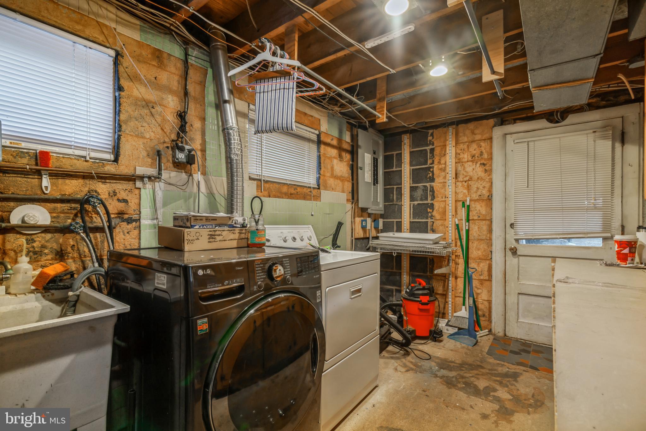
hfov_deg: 96.7
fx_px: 287
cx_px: 323
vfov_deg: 73.7
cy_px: 216
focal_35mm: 16
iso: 320
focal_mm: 16
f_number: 11
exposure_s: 1
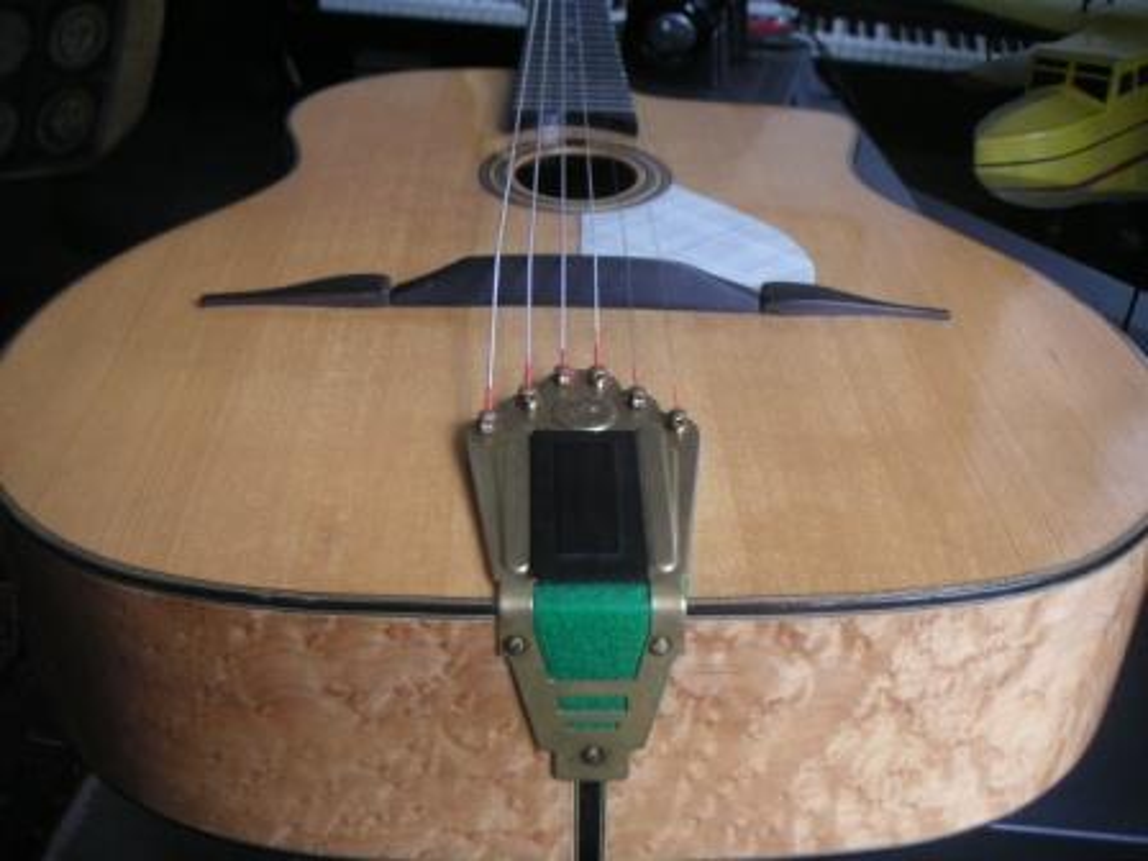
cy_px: 430
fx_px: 1260
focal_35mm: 38
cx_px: 574
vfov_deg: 37.7
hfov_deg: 49.0
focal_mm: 6
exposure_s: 1/45
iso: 100
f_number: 2.8
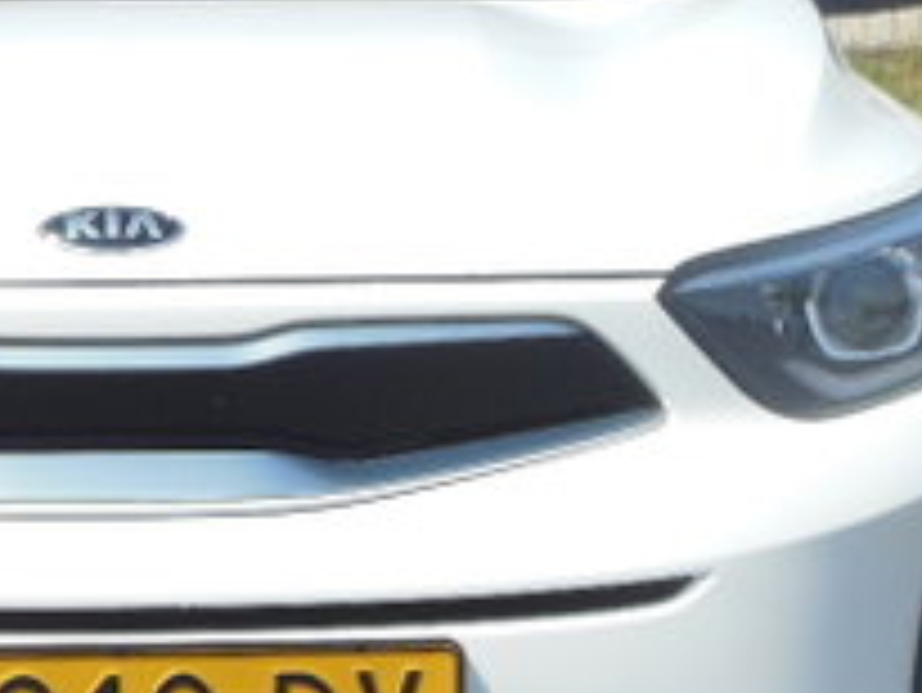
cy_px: 482
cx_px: 153
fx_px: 3758
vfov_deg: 10.5
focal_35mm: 141
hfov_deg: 13.9
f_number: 3.6
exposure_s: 1/1250
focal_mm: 6.8
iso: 125
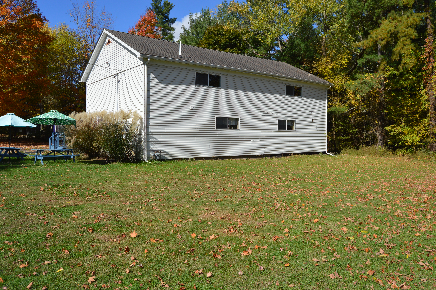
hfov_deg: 67.4
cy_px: 145
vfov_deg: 47.8
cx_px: 218
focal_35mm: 27
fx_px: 327
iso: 100
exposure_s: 1/400
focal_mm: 18
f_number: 7.1
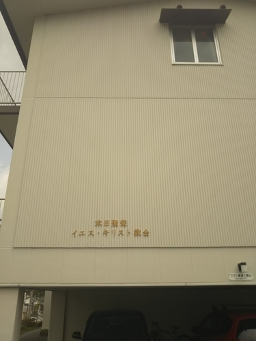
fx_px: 296
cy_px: 170
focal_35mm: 30
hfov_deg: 46.8
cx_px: 128
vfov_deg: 60.0
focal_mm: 4
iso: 40
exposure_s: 1/1080
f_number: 2.2
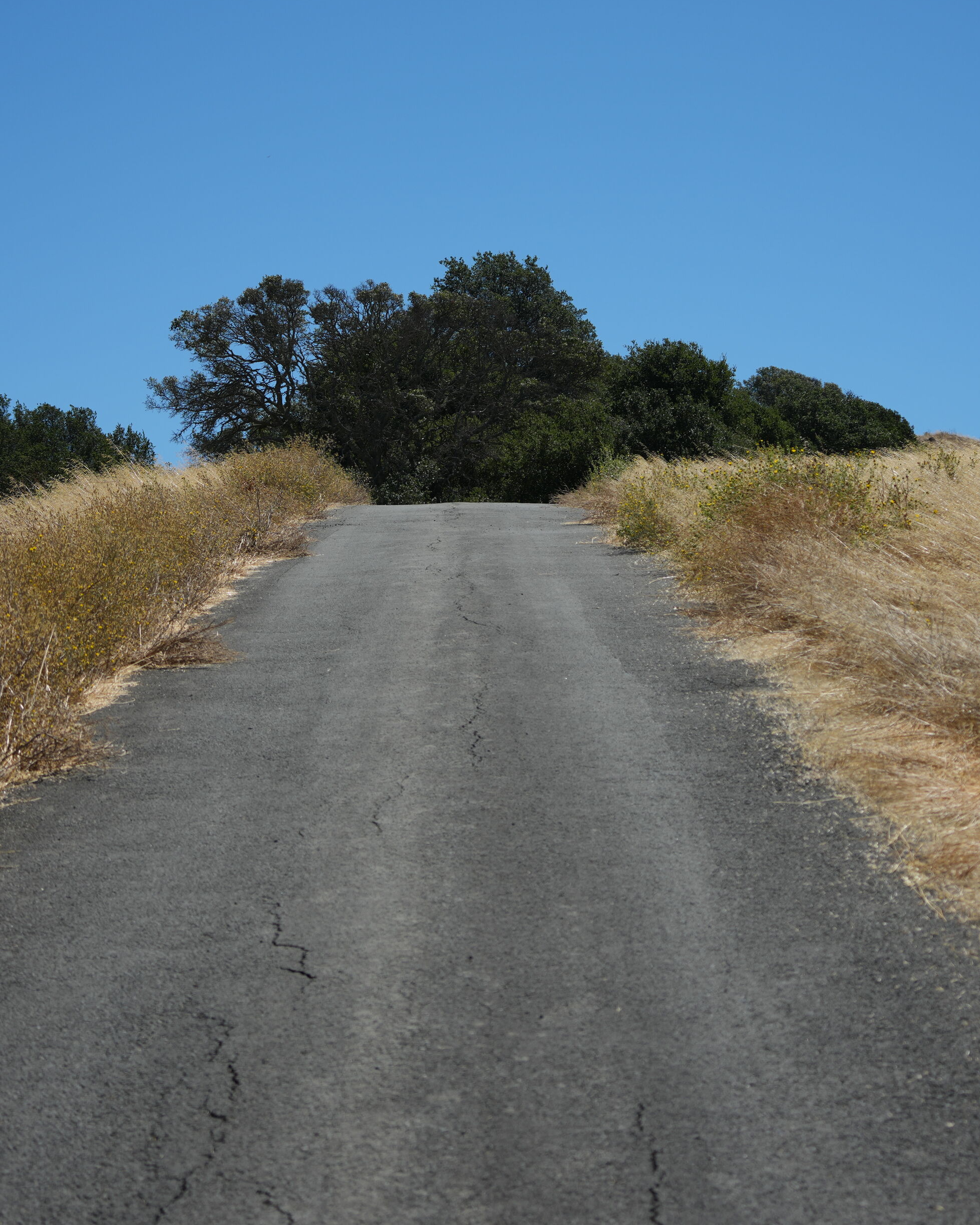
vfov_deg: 23.0
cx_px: 457
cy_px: 523
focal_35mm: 83
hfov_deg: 18.5
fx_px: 3009
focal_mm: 50
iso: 100
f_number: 4.5
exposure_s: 1/1250
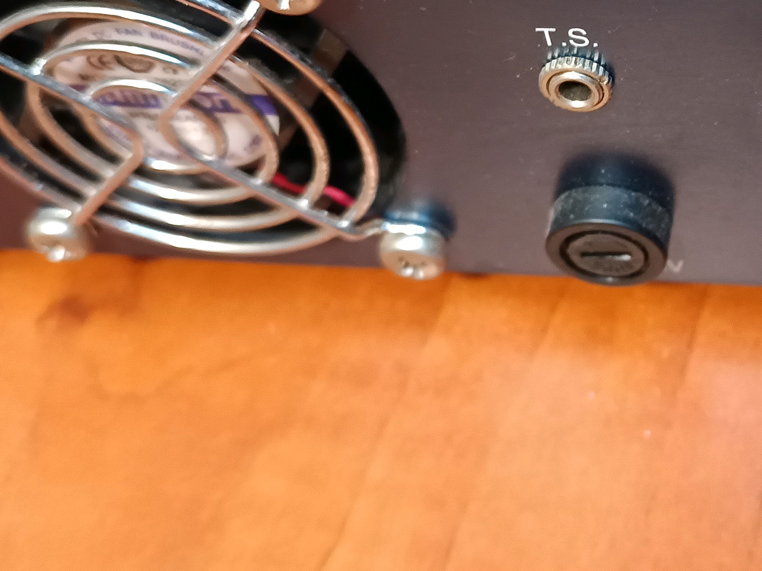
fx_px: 1255
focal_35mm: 57
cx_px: 669
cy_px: 156
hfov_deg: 32.3
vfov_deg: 25.4
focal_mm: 5.31
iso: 1936
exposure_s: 1/20
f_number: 1.7
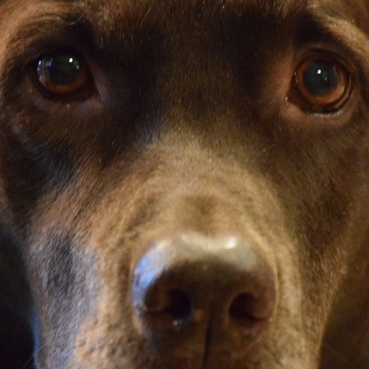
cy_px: 157
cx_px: 243
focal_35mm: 568
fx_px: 6850
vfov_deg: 3.1
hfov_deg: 3.1
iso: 6400
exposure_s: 1/25
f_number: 5.6
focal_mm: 200
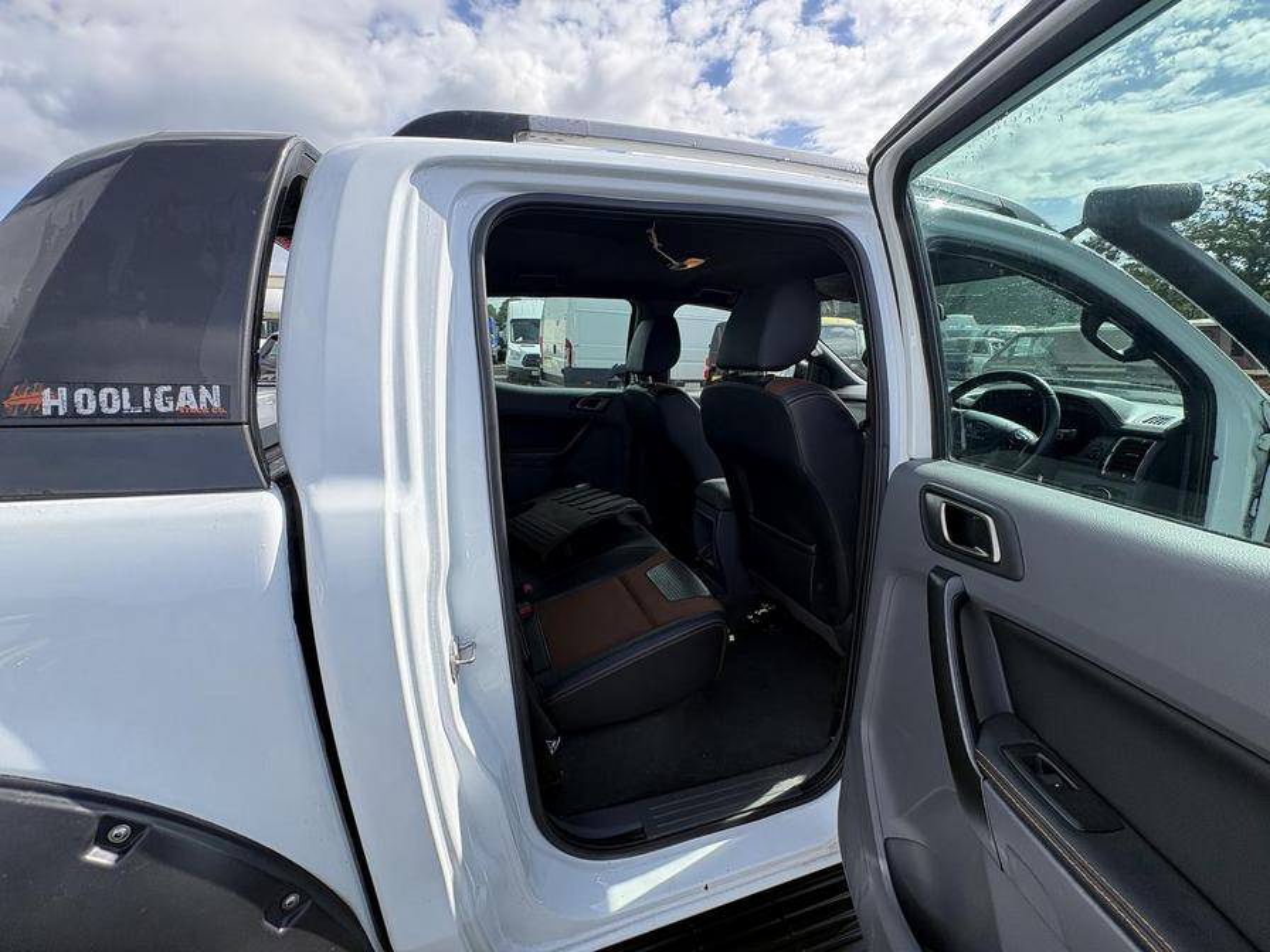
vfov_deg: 85.7
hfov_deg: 102.1
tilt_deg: -12.6
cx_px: 635
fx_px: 514
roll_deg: -2.9
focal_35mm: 14
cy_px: 476
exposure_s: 1/565
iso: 40
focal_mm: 2.22
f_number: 2.2
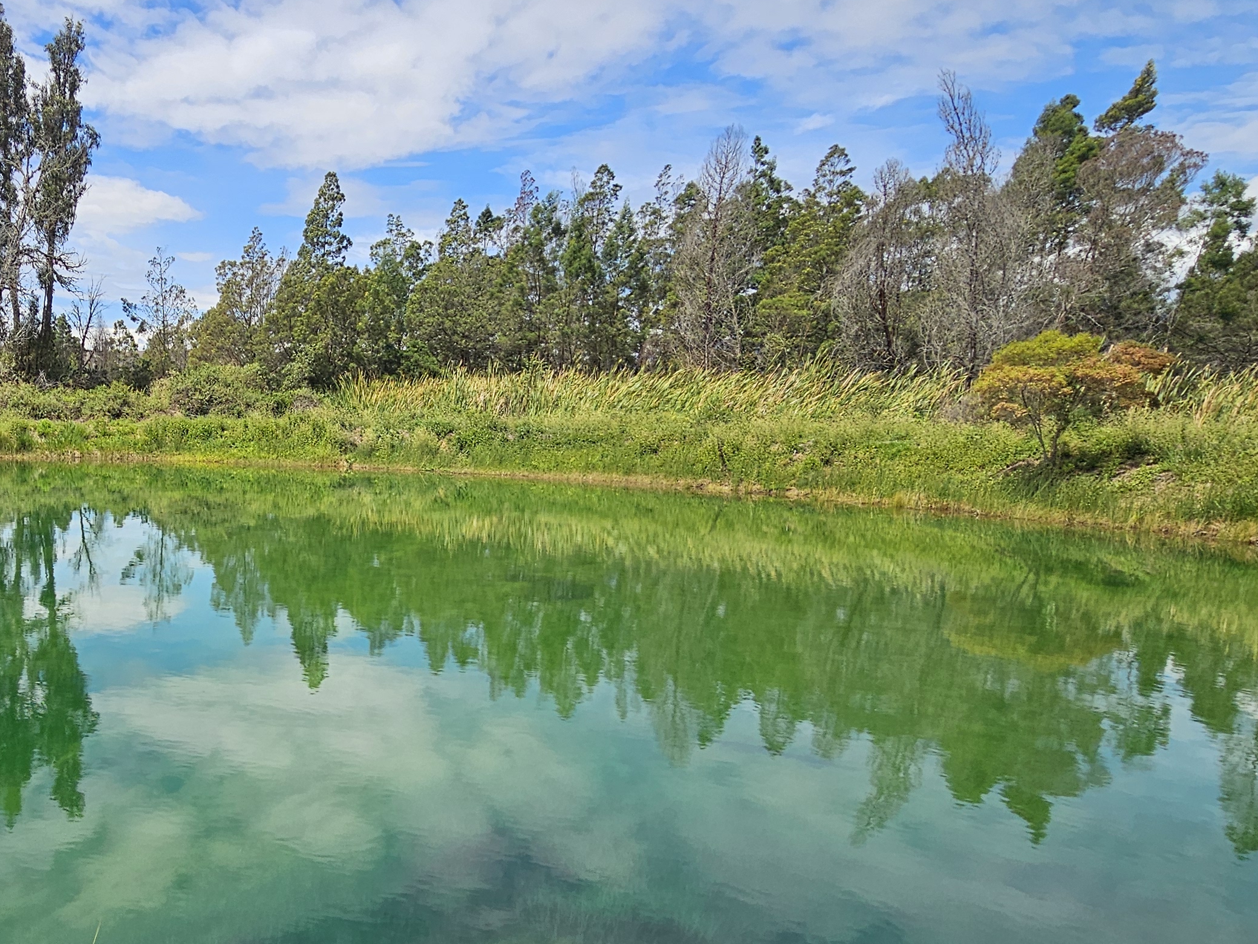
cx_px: 247
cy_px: 551
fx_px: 909
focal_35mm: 25
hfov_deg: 63.3
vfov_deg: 54.6
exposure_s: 1/2820
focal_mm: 2.2
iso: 50
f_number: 2.2
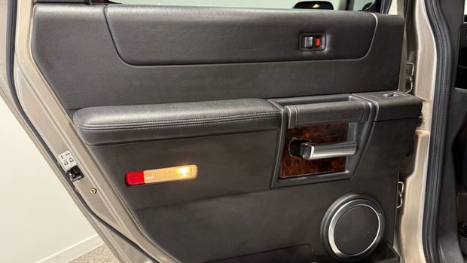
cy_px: 137
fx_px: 334
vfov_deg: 42.9
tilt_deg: -12.0
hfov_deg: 69.8
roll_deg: +1.3
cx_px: 227
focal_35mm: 27
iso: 250
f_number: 1.78
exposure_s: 1/120
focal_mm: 6.76
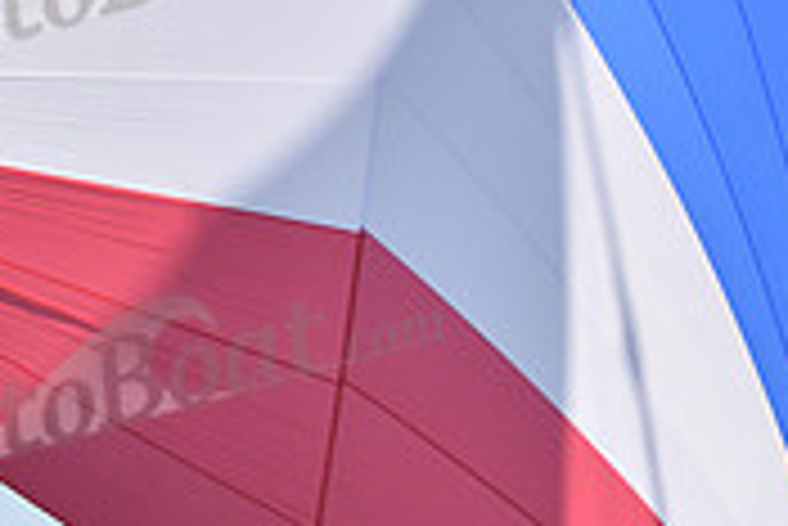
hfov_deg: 7.5
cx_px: -419
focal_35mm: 271
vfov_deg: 5.1
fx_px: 5937
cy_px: 686
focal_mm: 82
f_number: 3.5
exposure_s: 1/1250
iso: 250
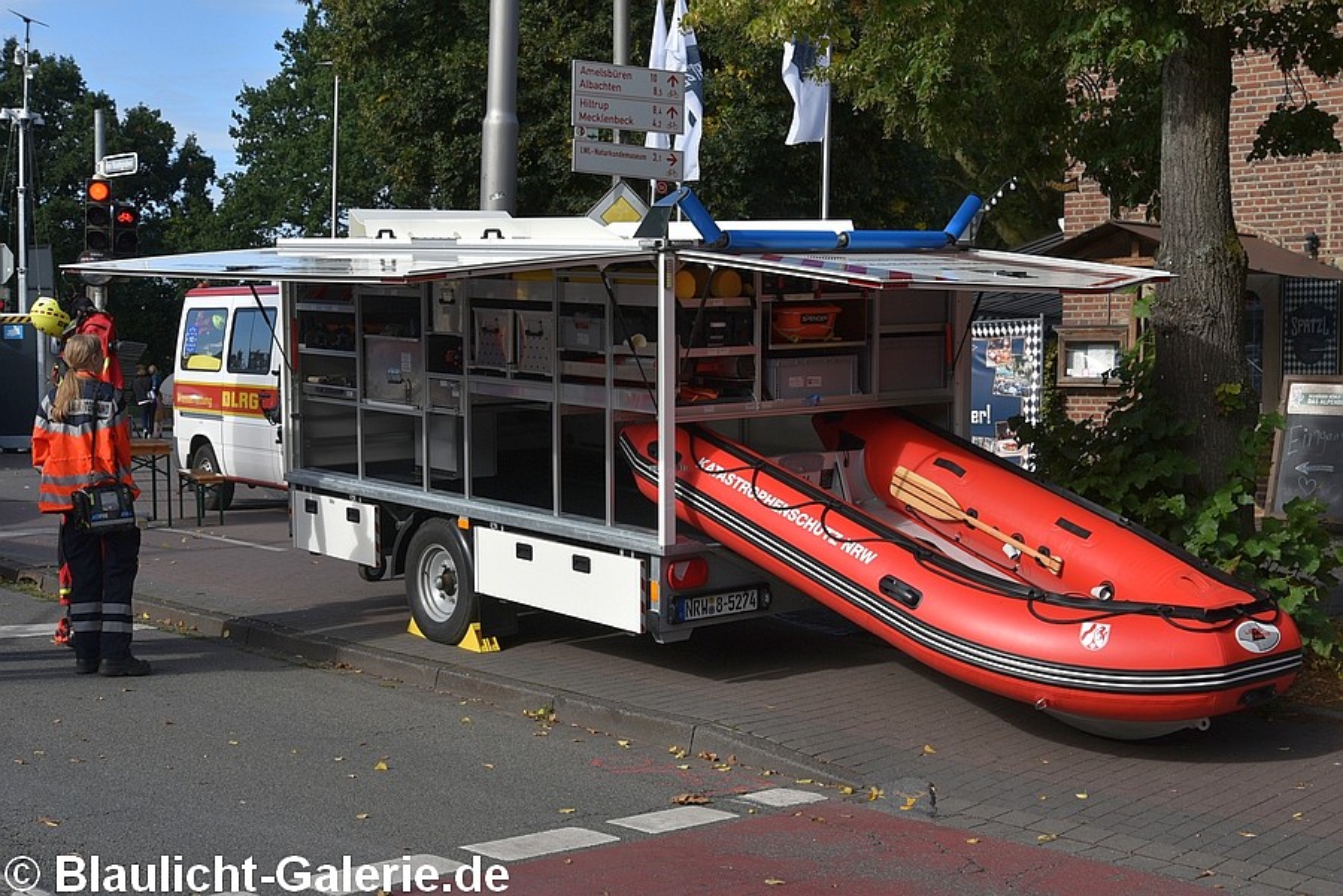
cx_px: 672
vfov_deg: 29.2
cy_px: 448
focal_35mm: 46
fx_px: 1716
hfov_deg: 42.7
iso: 200
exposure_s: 1/320
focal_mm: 46
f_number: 9
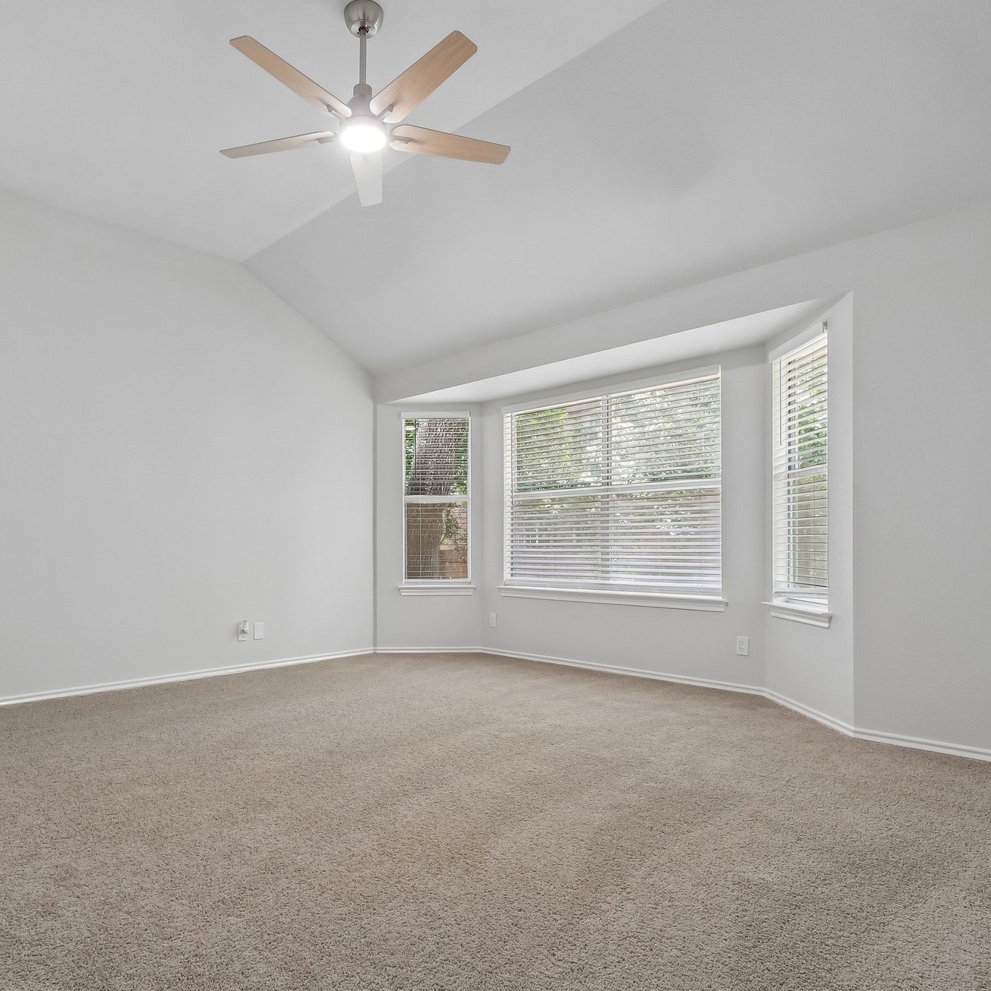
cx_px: 411
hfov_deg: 74.2
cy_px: 501
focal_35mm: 20
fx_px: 648
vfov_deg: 74.8
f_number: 8
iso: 400
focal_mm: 10
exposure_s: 1/15
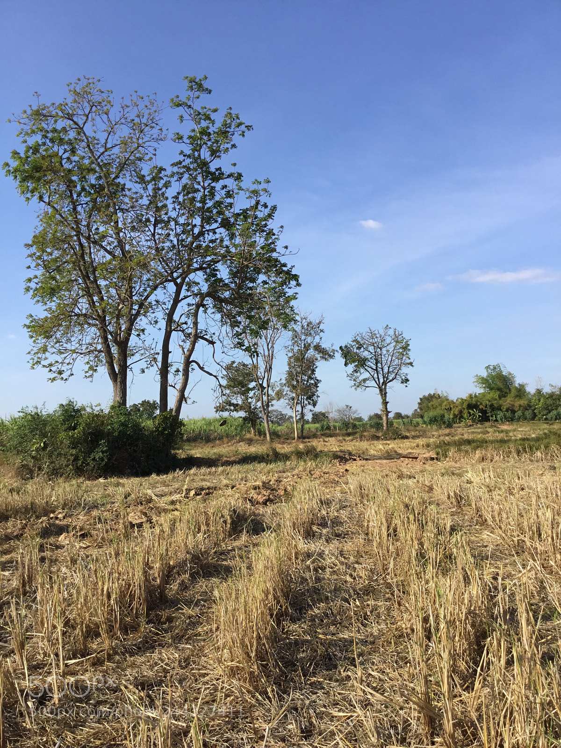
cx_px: 280
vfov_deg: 58.4
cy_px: 374
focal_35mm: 31
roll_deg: +2.7
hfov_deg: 45.4
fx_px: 670
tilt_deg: +3.9
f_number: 2.4
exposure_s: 1/1087
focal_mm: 3.3
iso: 25
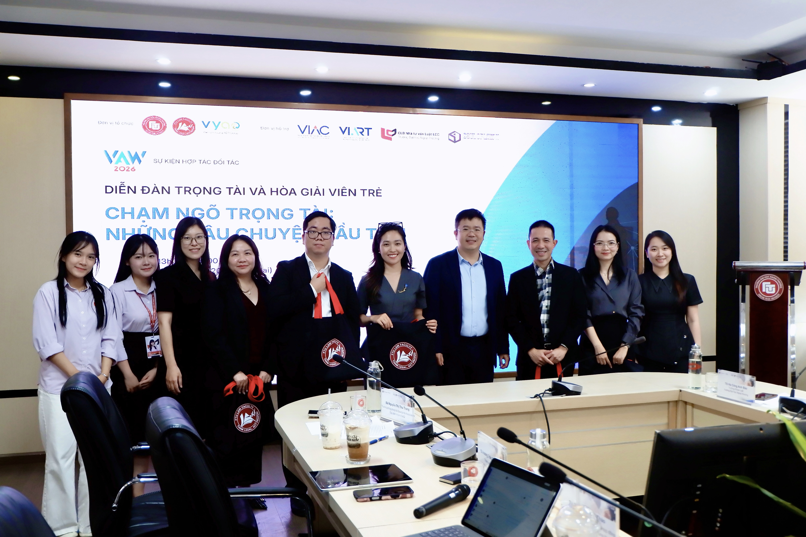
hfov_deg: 54.4
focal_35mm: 35
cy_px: 268
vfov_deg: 37.9
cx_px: 403
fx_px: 784
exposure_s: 1/70
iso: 400
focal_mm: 23.2
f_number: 4.2
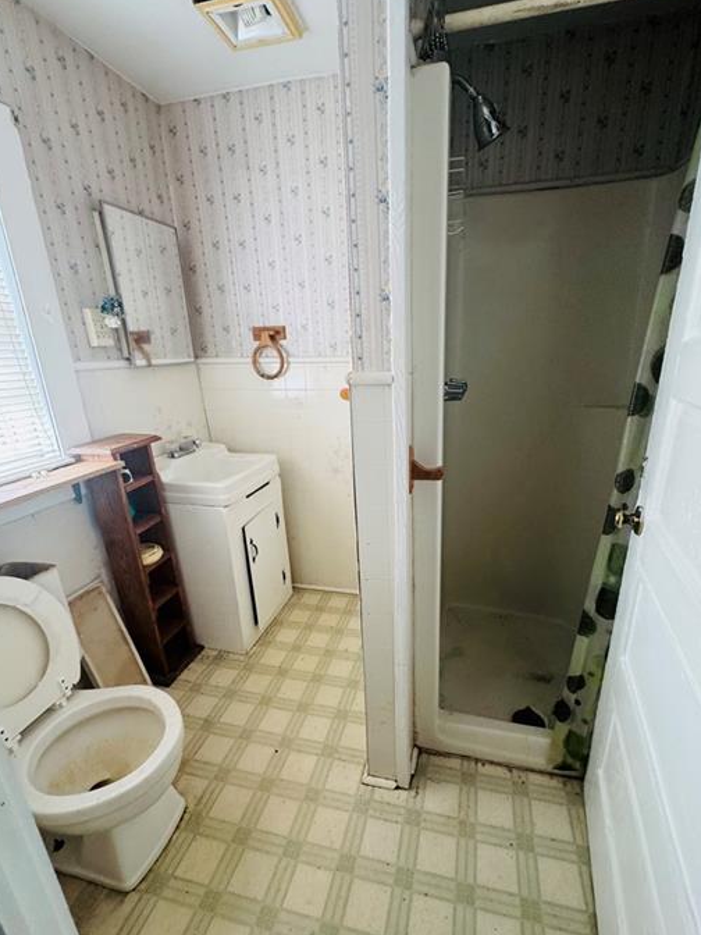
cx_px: 370
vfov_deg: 94.4
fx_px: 432
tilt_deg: -17.6
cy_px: 493
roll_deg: +3.4
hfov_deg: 78.0
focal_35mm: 16
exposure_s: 1/99
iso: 250
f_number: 2.2
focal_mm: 2.22
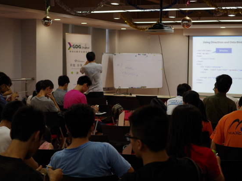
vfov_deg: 20.4
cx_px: 137
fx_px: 503
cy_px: 99
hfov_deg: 27.0
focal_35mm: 72
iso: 200
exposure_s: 1/60
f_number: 2.4
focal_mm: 35
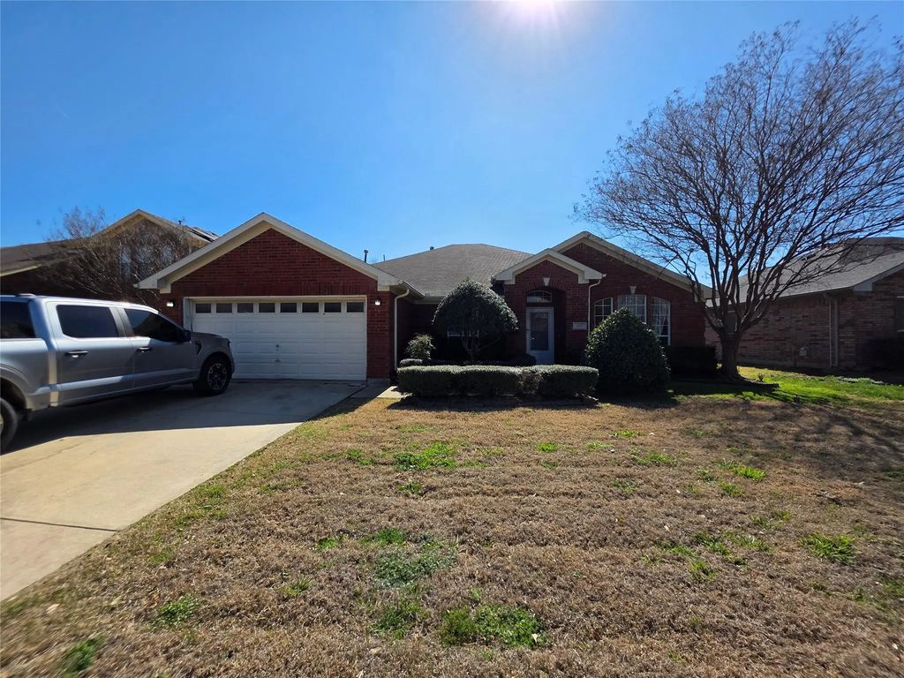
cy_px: 339
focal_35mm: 13
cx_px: 452
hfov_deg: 106.2
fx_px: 339
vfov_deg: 89.9
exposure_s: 1/2378
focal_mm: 2.2
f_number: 1.9
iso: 40
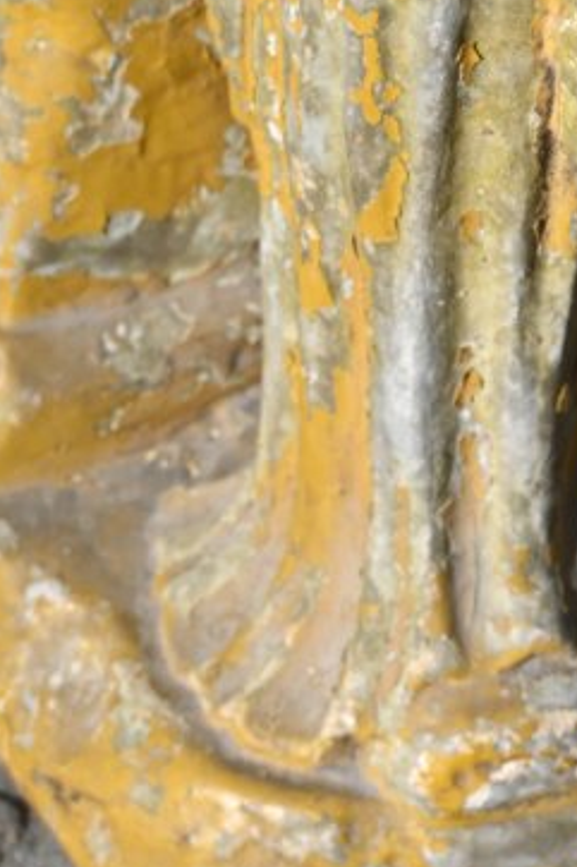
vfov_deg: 10.6
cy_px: -364
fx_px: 4548
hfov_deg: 7.2
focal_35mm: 189
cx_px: 838
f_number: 7.1
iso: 100
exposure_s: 1/400
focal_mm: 38
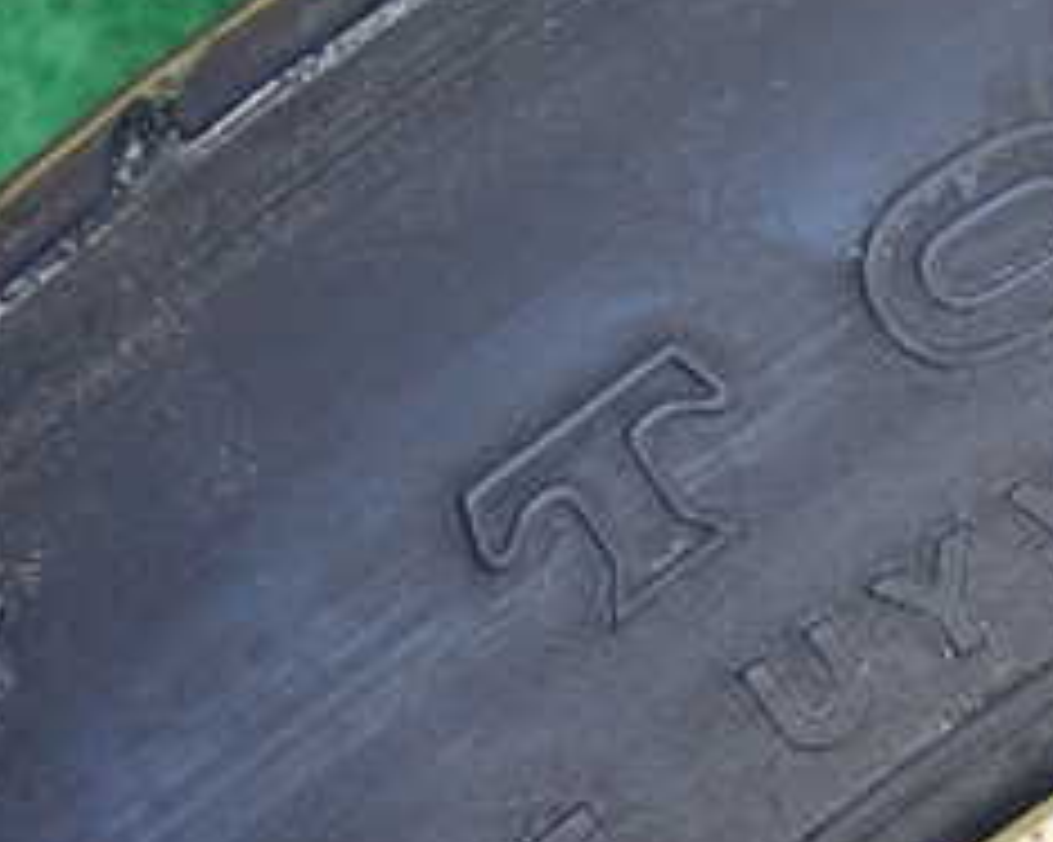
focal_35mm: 110
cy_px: 374
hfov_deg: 16.8
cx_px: 1246
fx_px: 3427
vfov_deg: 14.0
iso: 640
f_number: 2.9
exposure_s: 1/125
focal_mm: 7.84
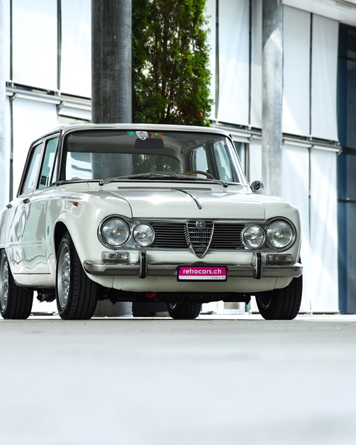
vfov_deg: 11.4
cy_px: 222
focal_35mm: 170
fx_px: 2240
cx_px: 157
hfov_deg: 9.1
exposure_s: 1/80
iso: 500
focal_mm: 120
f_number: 7.1
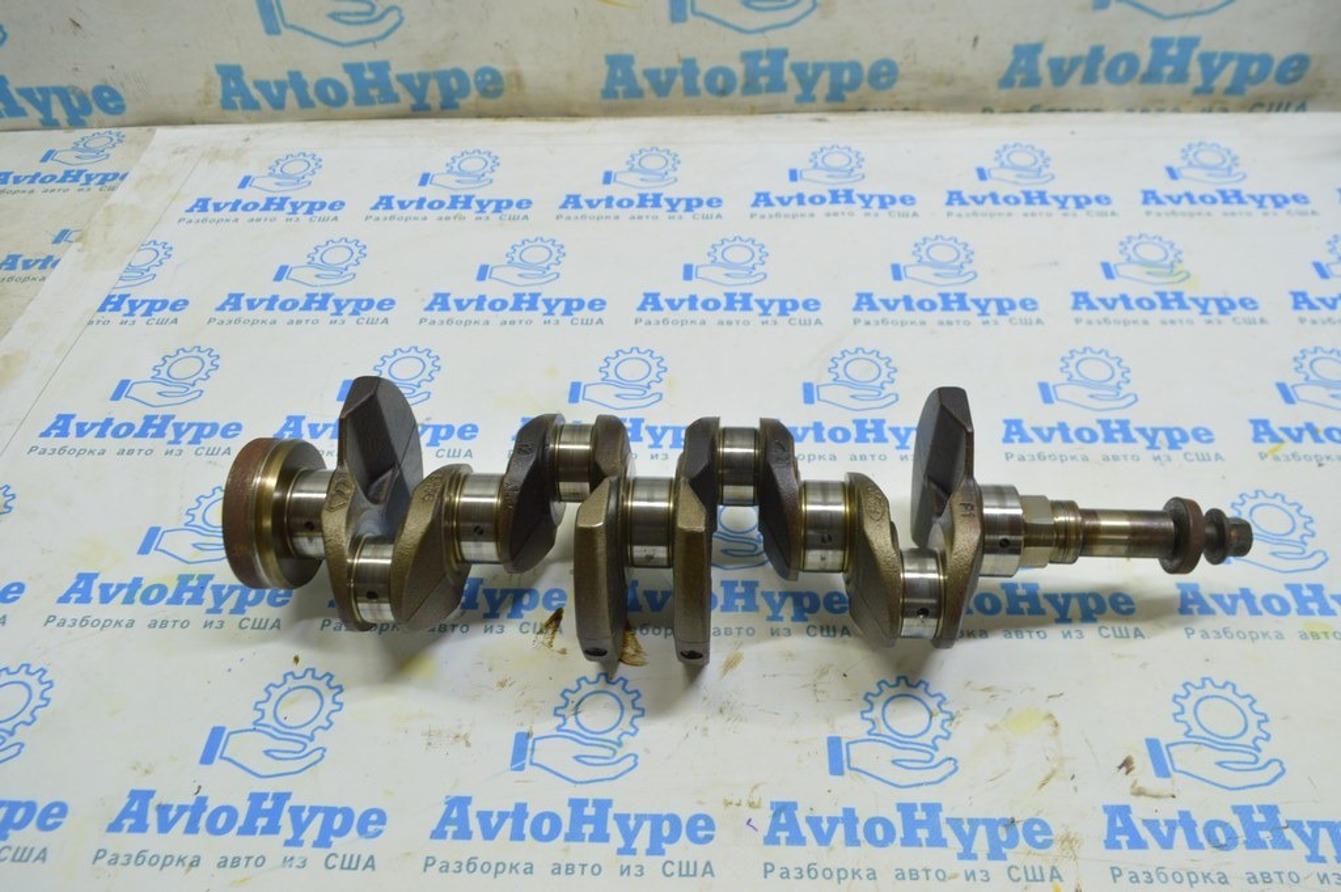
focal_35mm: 27
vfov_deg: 47.9
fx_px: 1005
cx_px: 670
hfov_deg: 67.4
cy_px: 446
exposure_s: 1/20
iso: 400
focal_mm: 18
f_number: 5.6
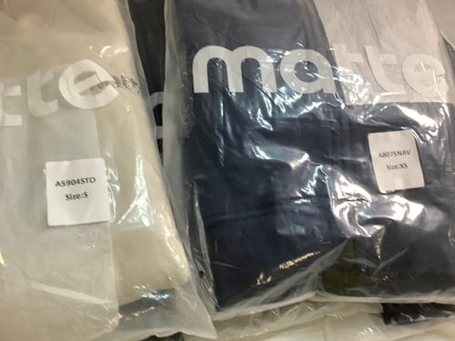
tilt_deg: -62.6
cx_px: 228
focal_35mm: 31
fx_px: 407
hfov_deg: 58.4
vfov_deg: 45.4
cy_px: 170
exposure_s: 1/50
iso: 100
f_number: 2.4
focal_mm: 3.3
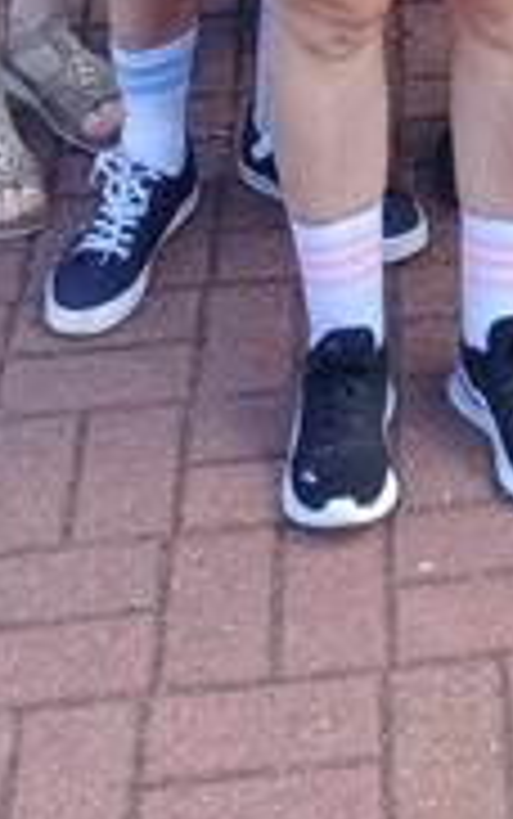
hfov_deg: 11.4
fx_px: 2501
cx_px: 670
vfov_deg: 15.1
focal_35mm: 112
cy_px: -814
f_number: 1.8
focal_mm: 4.65
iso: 50
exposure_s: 1/278
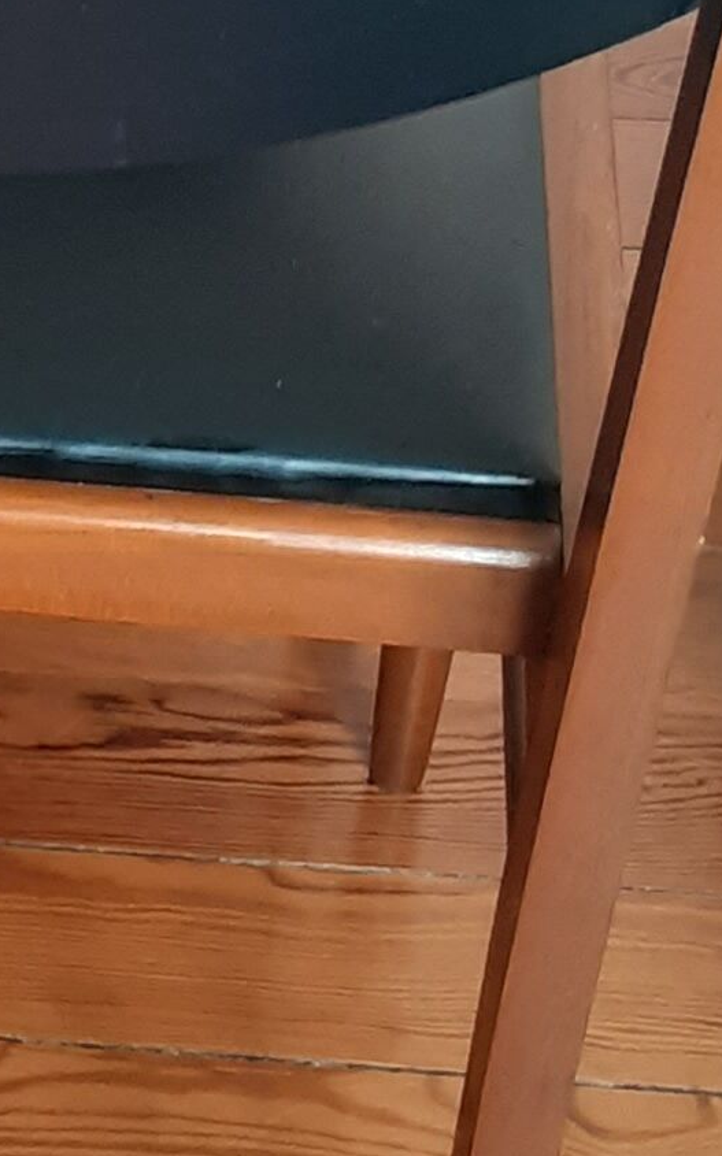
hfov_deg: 8.4
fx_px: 4411
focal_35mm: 140
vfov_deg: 14.9
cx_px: -1162
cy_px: 251
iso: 64
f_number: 1.9
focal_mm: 3.6
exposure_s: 1/50
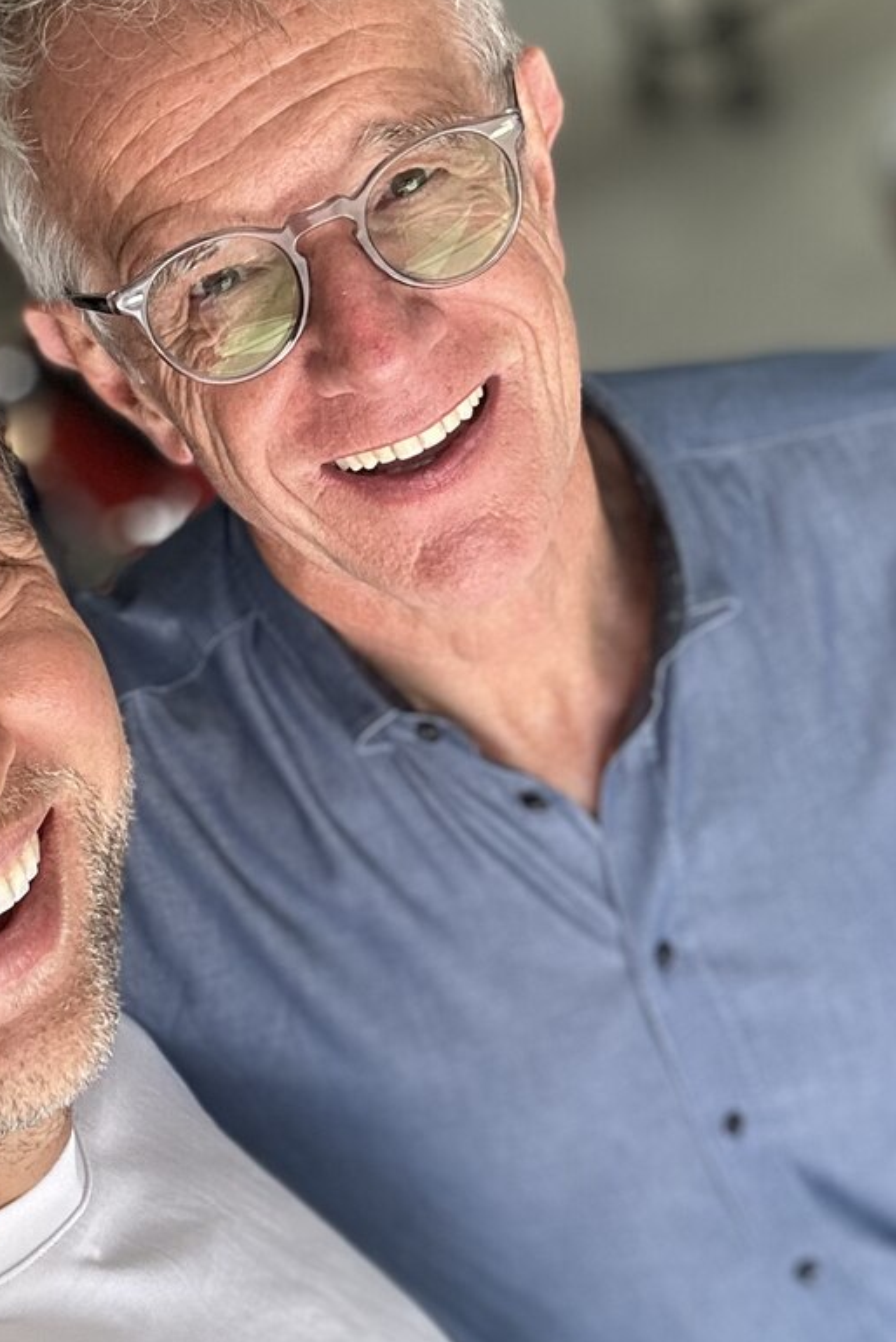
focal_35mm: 54
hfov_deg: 24.8
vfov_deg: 36.8
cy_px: 567
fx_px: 2014
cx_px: 207
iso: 64
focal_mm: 2.69
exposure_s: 1/121
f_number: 1.9
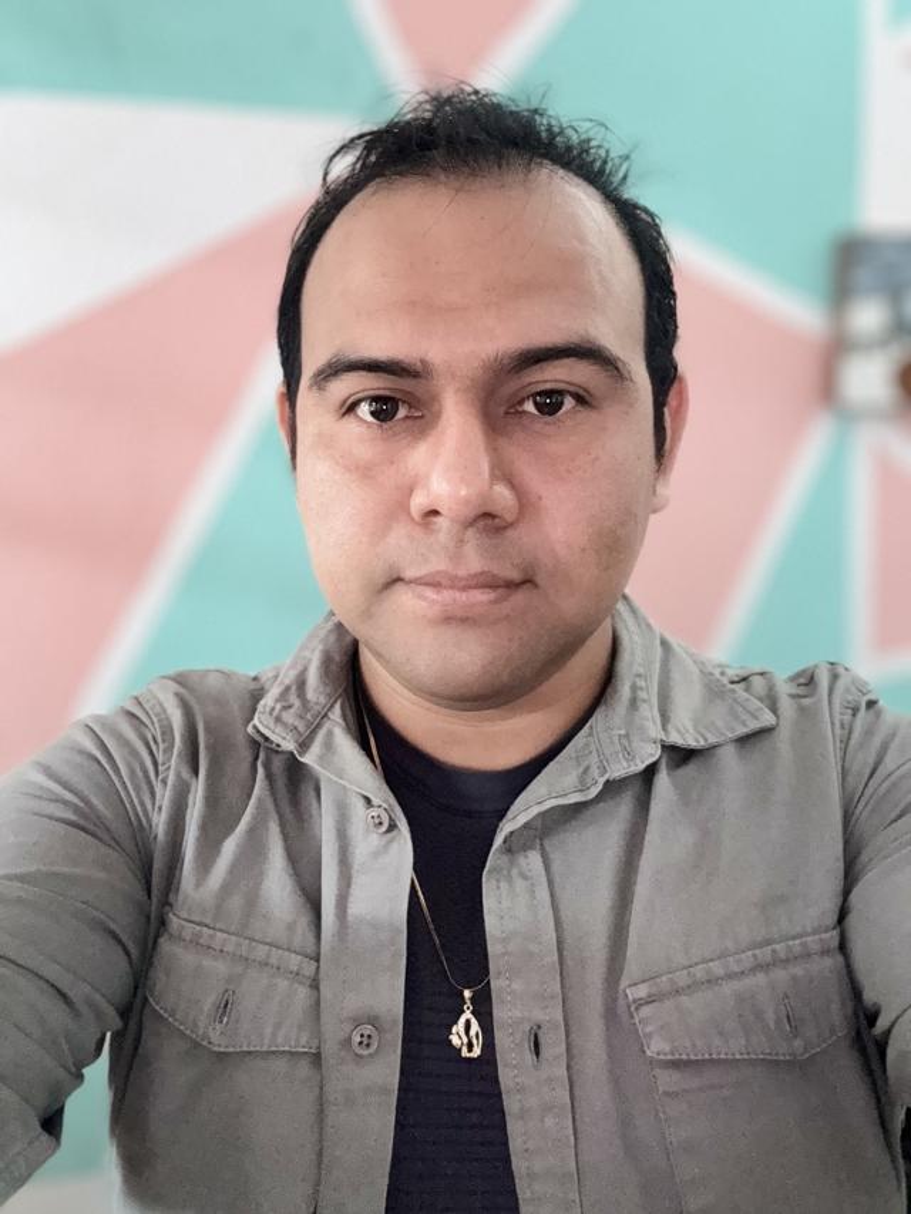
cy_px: 607
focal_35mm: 30
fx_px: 1052
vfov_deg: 60.0
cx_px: 456
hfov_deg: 46.8
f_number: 1.9
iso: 250
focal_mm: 2.69
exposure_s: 1/59
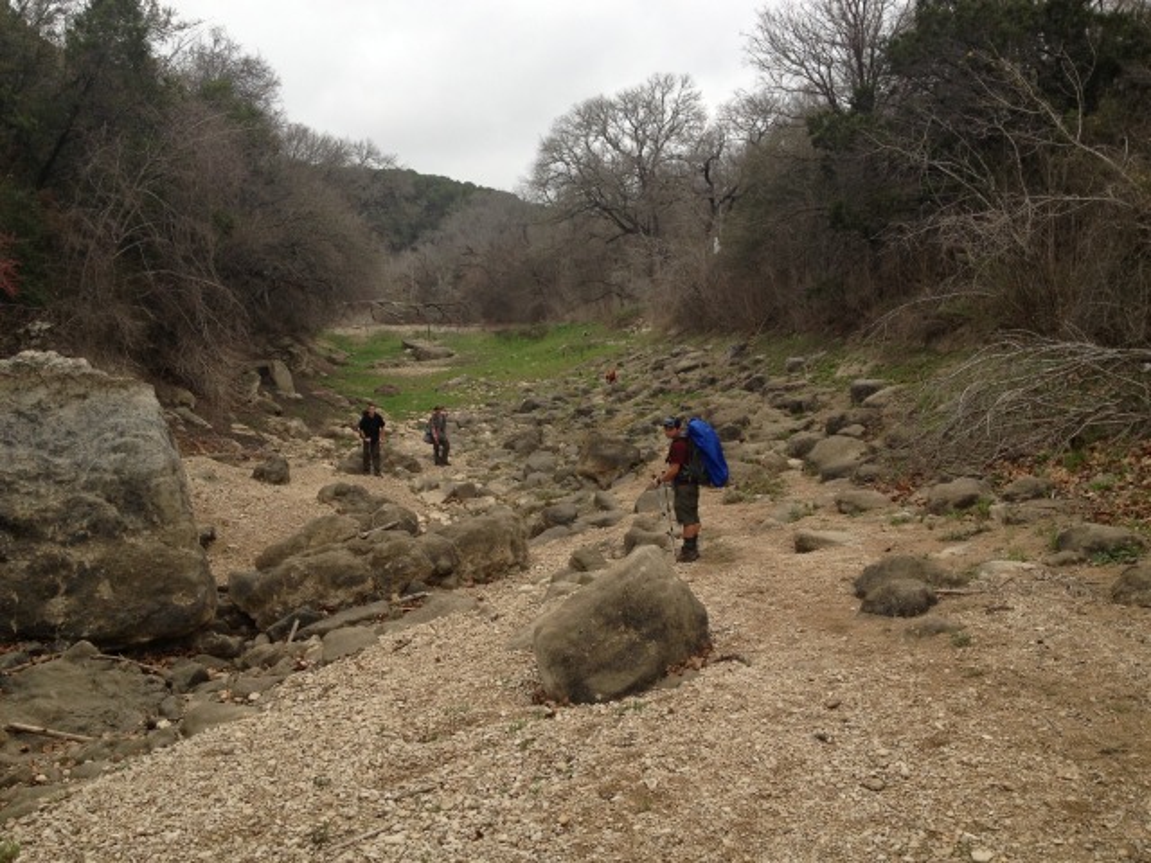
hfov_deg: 52.6
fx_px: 1164
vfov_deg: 40.7
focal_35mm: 35
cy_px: 432
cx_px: 576
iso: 50
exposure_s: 1/305
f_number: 2.4
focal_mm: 4.28
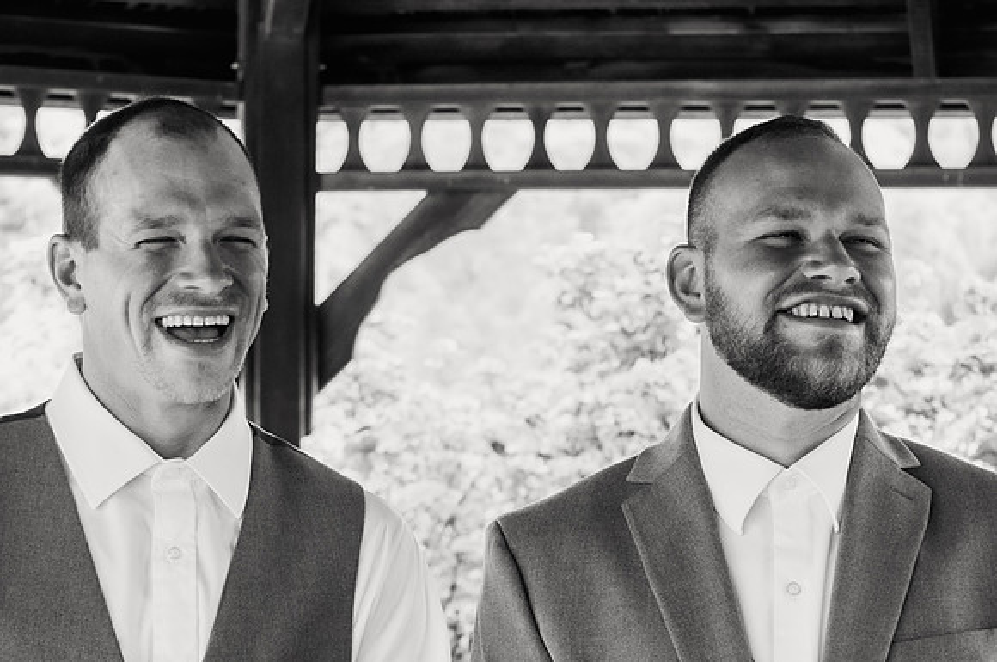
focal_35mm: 82
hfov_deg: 24.6
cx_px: 498
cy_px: 331
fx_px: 2282
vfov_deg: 16.5
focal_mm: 55
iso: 360
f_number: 5.6
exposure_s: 1/125
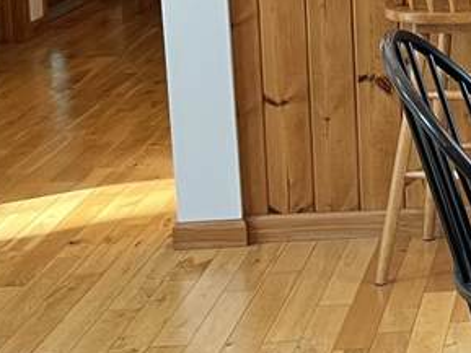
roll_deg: -0.6
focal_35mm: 115
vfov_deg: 12.7
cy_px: -29
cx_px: 865
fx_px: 1565
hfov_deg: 14.8
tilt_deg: -7.3
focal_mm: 5.1
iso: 125
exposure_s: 1/60
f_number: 1.6
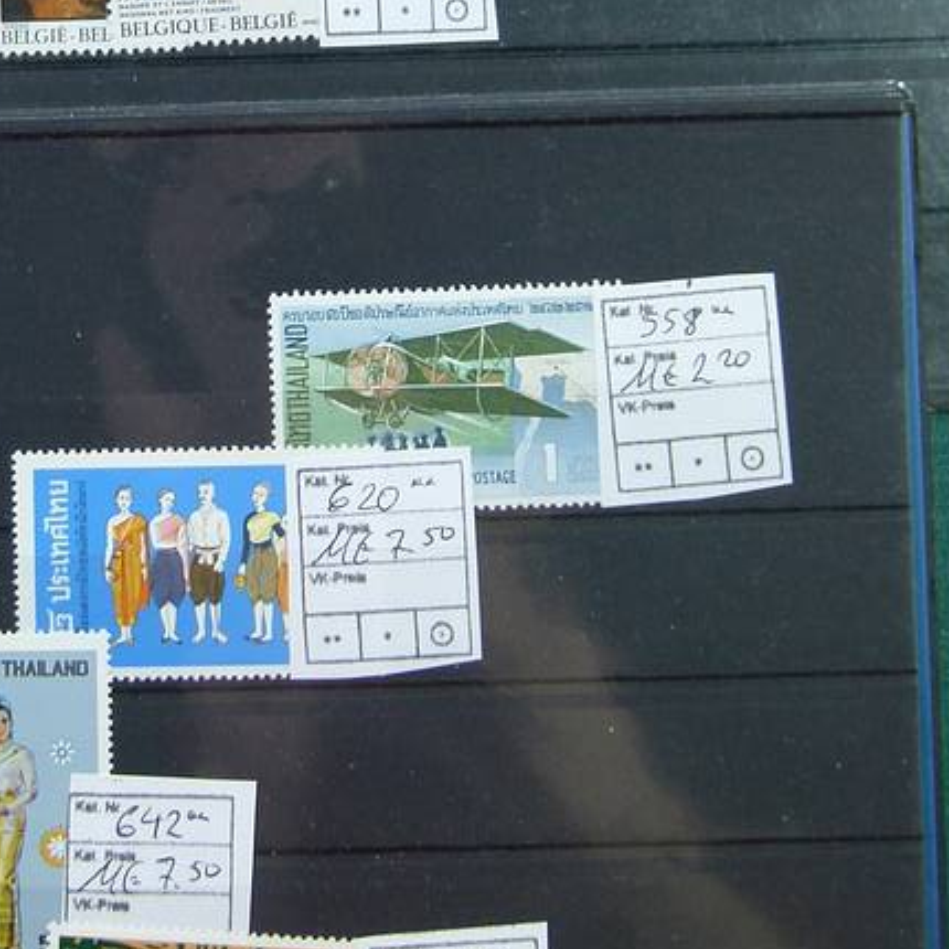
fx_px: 2543
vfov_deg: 20.8
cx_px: 177
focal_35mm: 82
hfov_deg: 20.9
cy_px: 152
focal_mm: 7.1
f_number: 3.1
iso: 100
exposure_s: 1/60
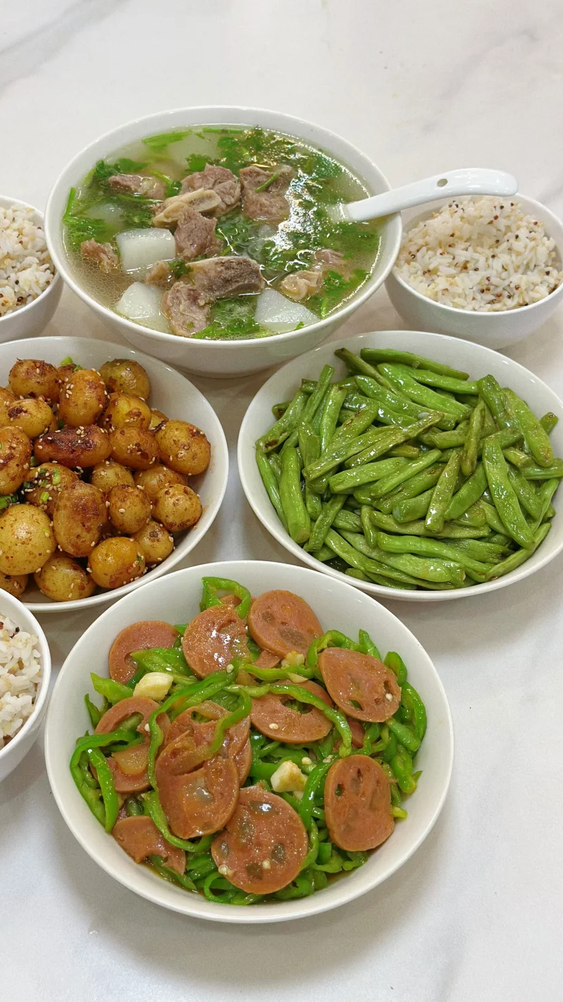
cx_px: 240
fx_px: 1407
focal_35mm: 53
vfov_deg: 39.2
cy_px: 502
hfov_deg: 22.6
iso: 100
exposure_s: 1/100
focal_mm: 6.86
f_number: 1.78
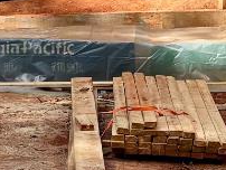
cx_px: 351
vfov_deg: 7.2
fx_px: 1262
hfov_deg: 9.9
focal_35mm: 193
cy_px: -244
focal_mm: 5.96
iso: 50
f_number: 1.6
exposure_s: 1/2141
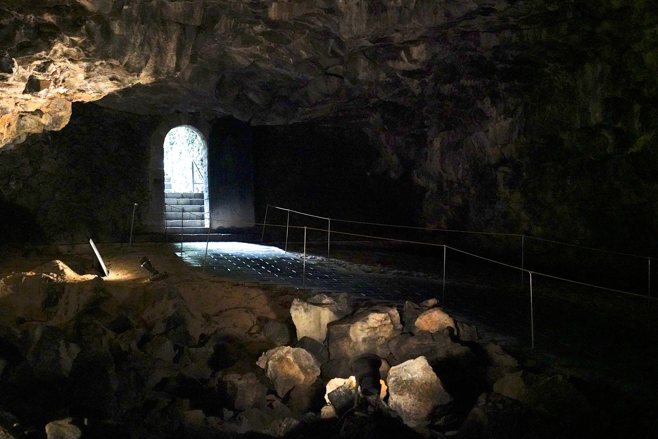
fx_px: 768
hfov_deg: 46.2
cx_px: 269
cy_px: 206
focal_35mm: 42
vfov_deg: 31.9
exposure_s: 1/100
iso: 20000
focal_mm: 35
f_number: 2.8
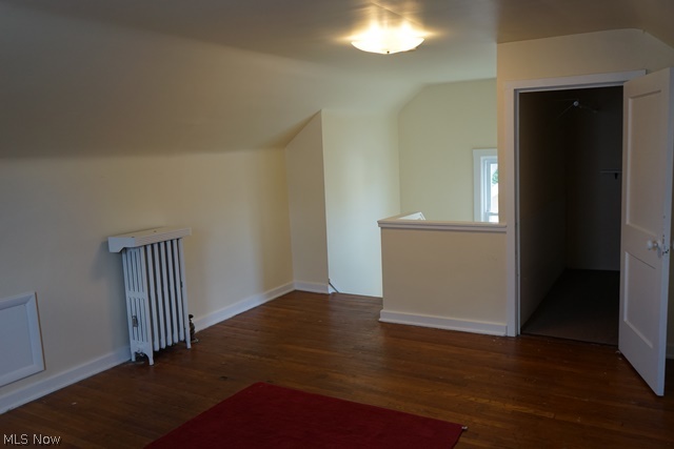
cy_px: 224
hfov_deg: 63.6
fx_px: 543
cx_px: 337
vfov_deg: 45.0
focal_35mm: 29
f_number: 4
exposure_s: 1/160
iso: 640
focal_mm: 29
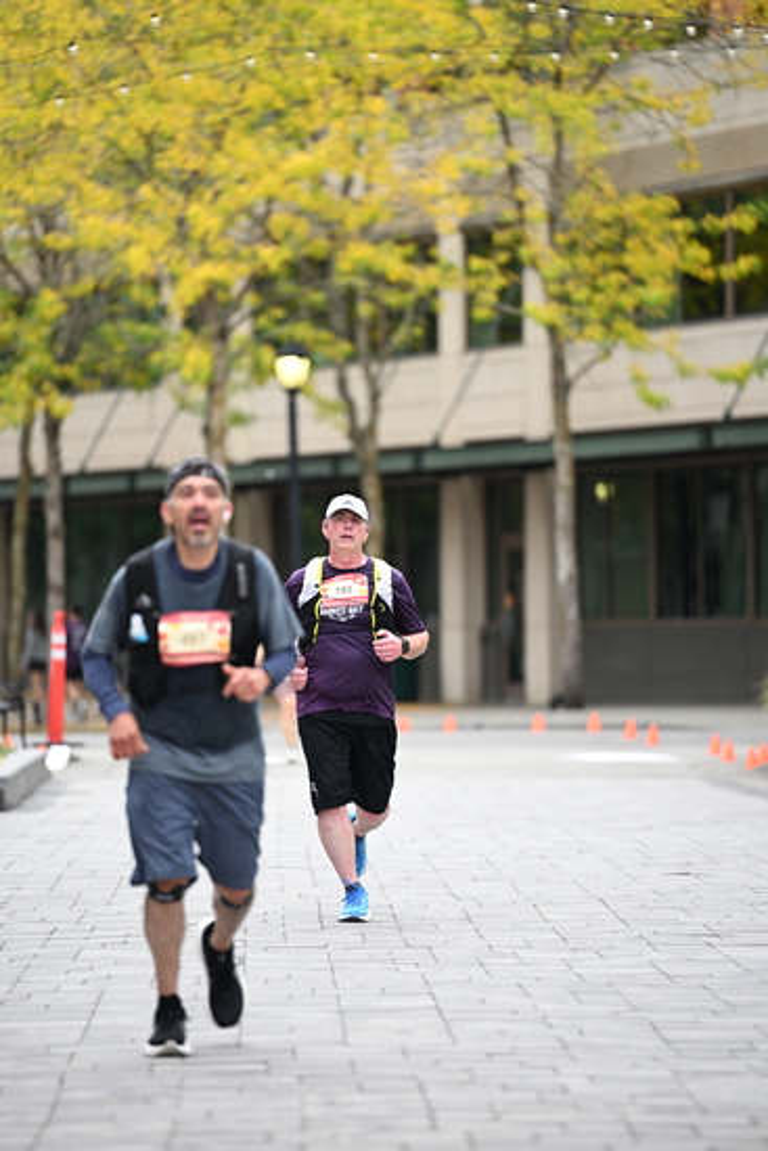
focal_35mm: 200
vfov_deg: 10.3
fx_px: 6395
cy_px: 576
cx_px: 384
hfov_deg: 6.9
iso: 640
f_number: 2.8
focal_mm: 200
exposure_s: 1/1600
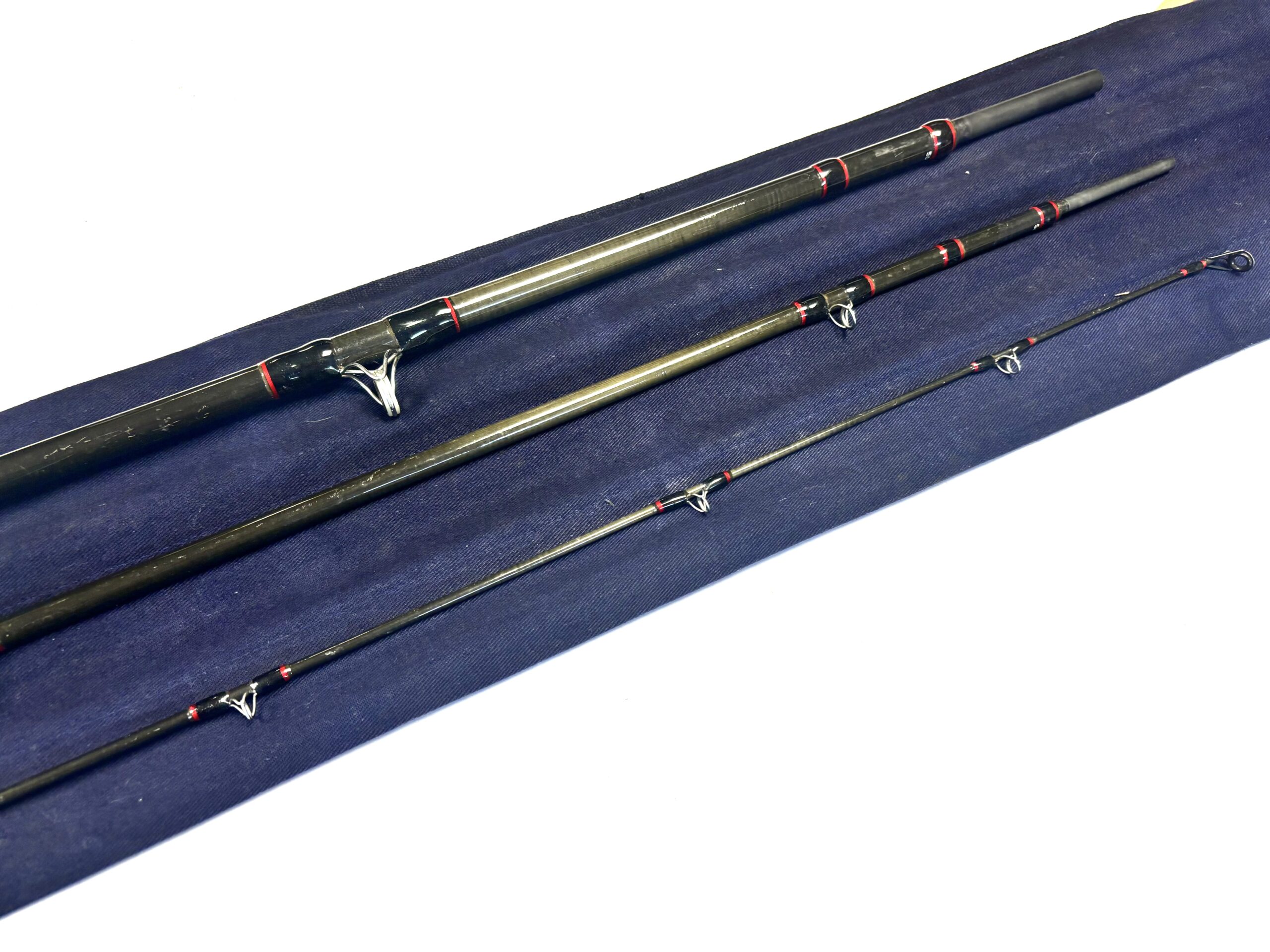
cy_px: 476
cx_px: 635
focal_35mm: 26
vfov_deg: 53.1
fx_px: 954
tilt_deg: -63.9
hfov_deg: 67.3
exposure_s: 1/100
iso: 80
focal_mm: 5.96
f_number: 1.6
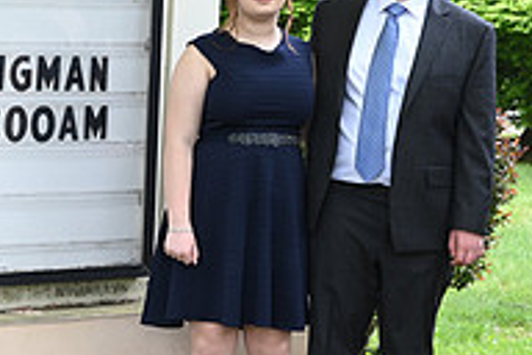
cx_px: 86
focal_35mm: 145
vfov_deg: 9.5
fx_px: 2143
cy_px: 116
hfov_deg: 14.1
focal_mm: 48
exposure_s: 1/100
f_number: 6.3
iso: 640
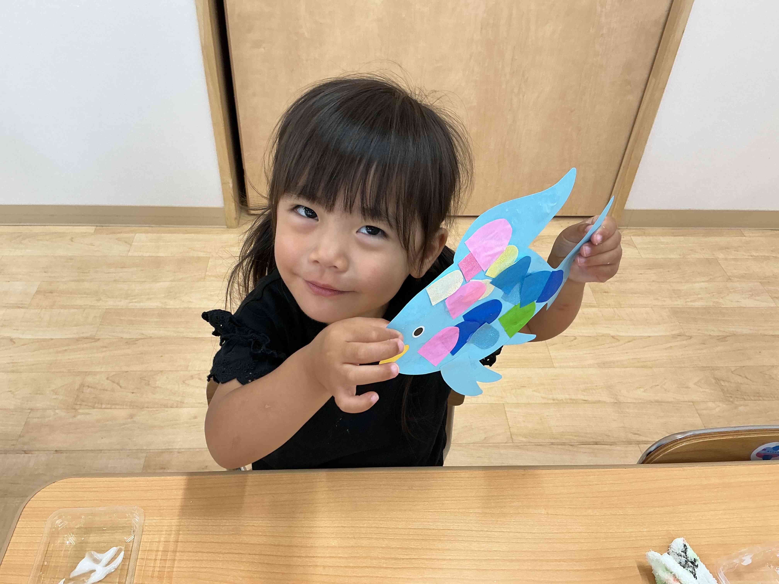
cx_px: 390
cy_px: 292
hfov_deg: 61.7
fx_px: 653
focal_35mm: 29
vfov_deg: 48.2
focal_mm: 3
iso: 40
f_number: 1.8
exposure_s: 1/60
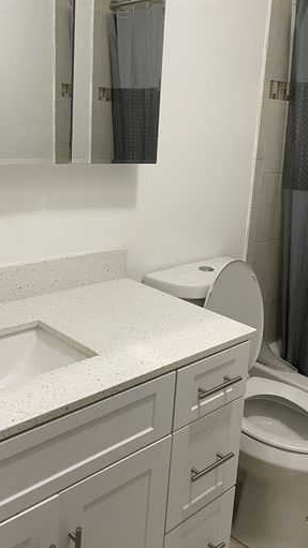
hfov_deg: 31.9
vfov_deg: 53.8
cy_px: 234
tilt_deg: -11.5
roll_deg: -3.7
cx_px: 173
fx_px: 538
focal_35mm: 37
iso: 200
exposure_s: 1/60
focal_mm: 4.2
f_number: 1.6
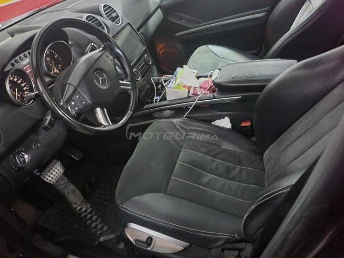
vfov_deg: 56.8
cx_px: 172
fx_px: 239
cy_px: 129
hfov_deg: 71.6
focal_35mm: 24
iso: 2000
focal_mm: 5
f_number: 1.8
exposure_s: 1/8
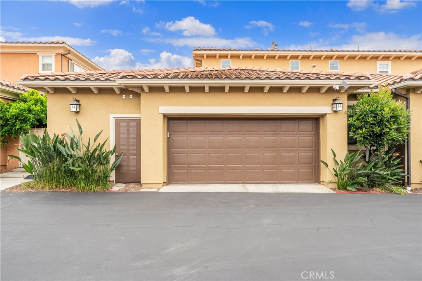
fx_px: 246
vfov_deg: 59.5
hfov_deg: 81.2
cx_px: 211
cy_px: 140
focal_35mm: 21
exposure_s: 1/6000
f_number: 8
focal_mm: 21
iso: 800
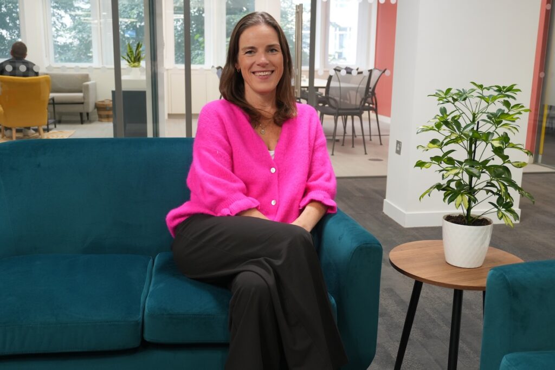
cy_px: 185
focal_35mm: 38
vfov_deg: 35.5
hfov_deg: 51.3
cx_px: 278
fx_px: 578
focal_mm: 25
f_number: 4.5
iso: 500
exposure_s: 1/40
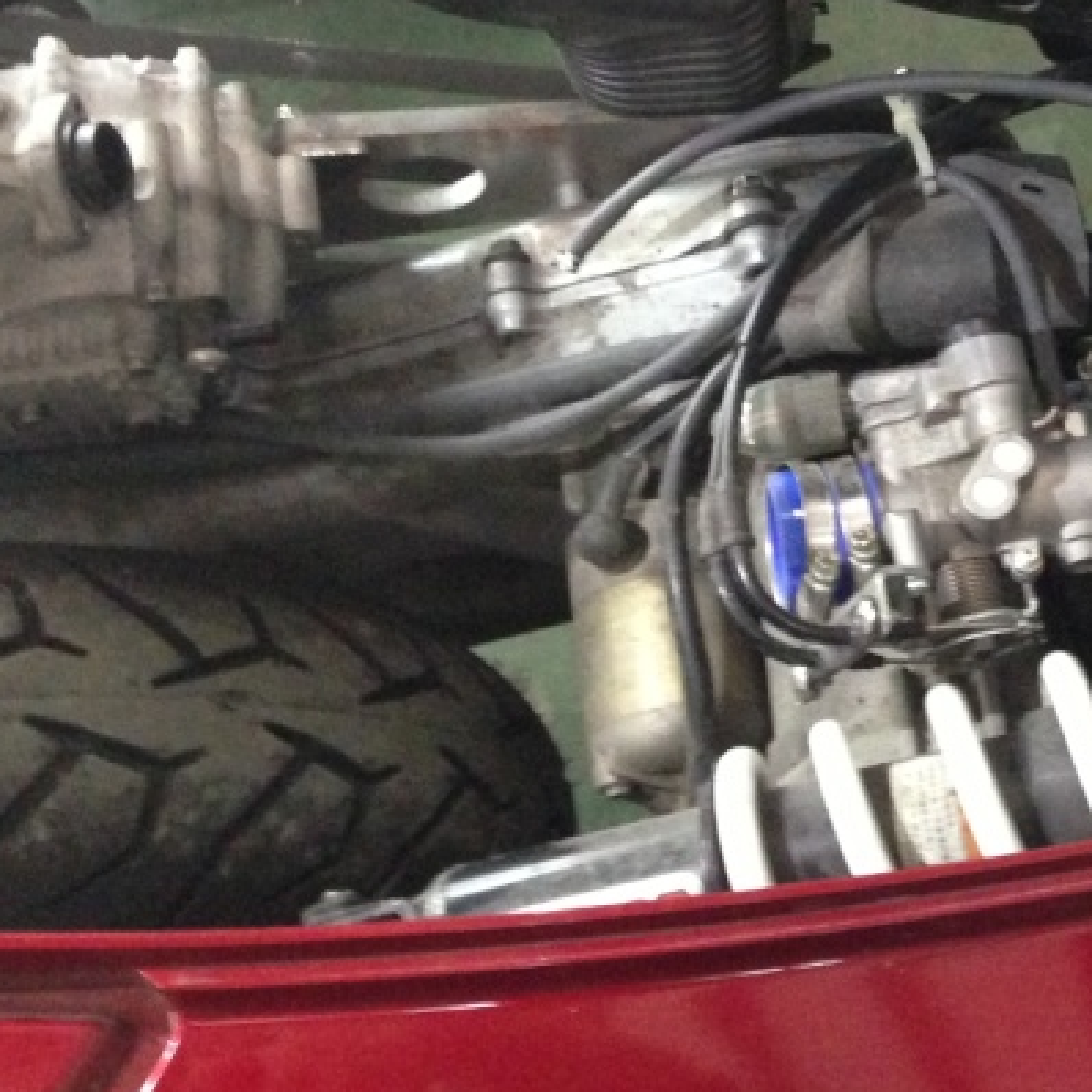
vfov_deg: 22.8
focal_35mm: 75
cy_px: 236
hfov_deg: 21.7
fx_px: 2677
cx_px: 1240
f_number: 2.4
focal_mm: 4.13
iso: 500
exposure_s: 1/15
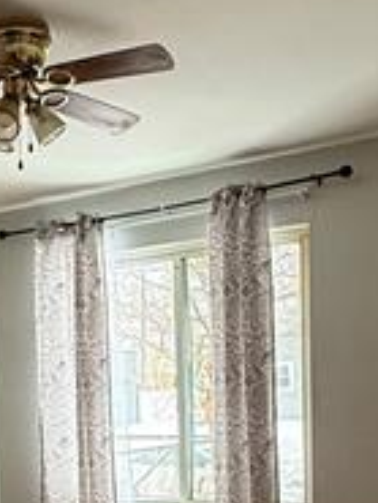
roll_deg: +2.0
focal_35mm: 58
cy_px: 492
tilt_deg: -6.1
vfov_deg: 31.0
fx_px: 843
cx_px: 49
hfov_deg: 24.6
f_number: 2.2
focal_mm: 2.22
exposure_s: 1/72
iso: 320
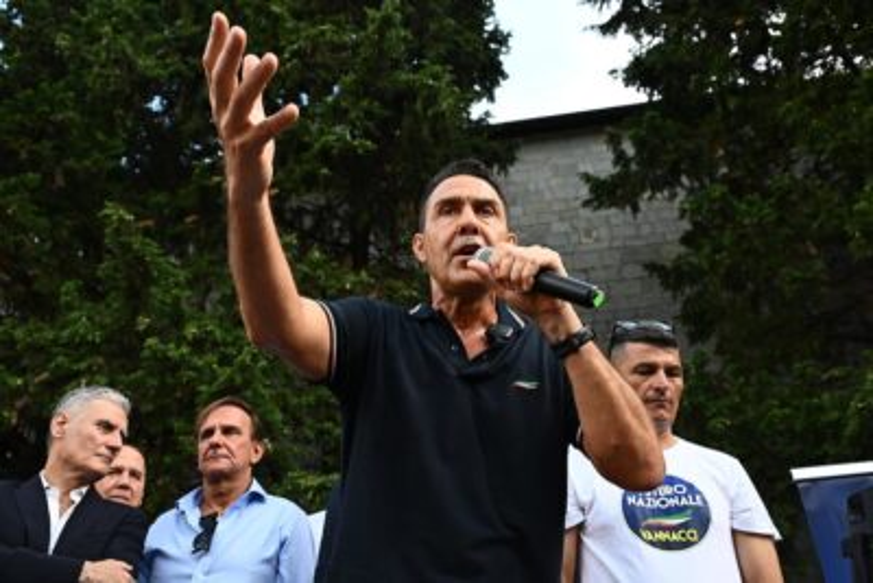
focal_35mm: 31
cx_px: 436
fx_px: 752
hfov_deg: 60.3
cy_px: 292
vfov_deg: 42.4
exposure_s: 1/1250
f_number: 5.6
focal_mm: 31
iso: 2500
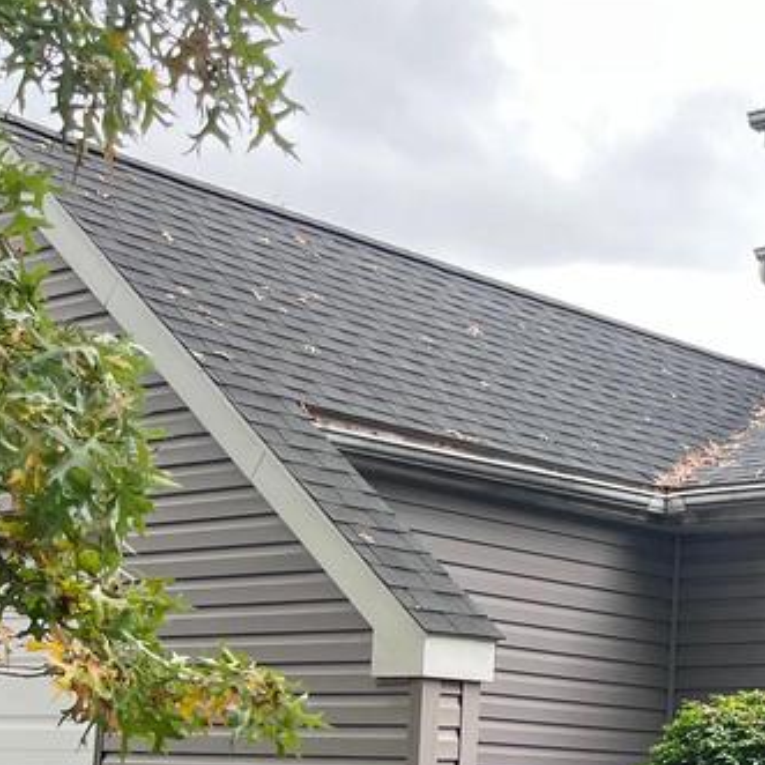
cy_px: 652
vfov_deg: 23.8
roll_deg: -3.6
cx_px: 1098
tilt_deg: +5.4
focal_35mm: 71
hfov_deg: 21.1
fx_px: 1775
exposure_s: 1/209
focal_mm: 5.1
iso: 40
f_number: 1.6
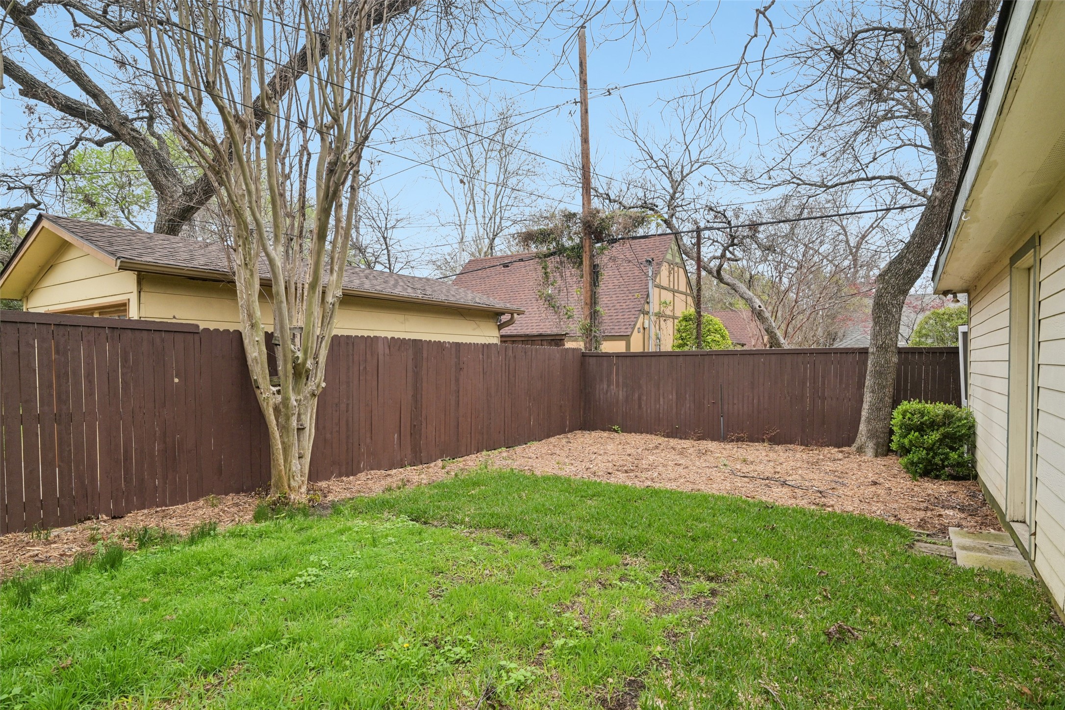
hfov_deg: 88.4
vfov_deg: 65.9
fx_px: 547
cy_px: 355
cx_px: 532
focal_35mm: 18
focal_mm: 18.5
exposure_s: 1/500
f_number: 8
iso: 400
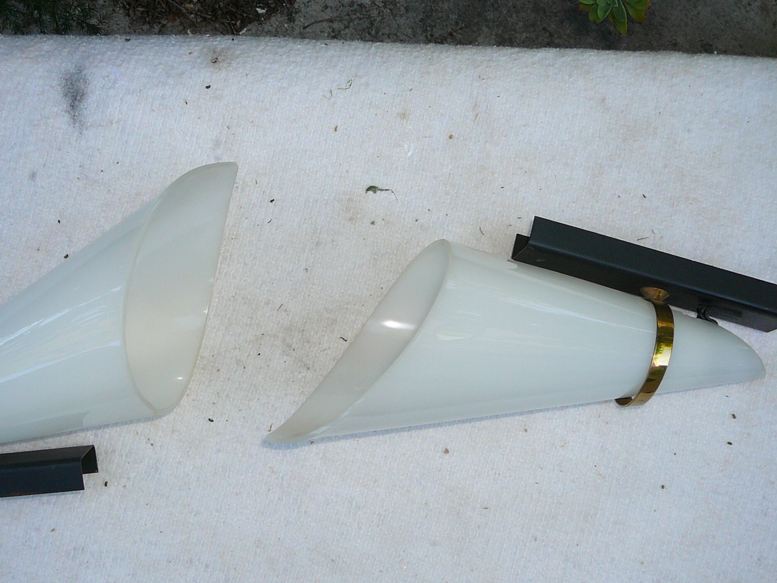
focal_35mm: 48
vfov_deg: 30.2
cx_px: 302
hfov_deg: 39.5
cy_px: 354
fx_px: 1077
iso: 80
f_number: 2.8
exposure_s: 1/125
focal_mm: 5.2
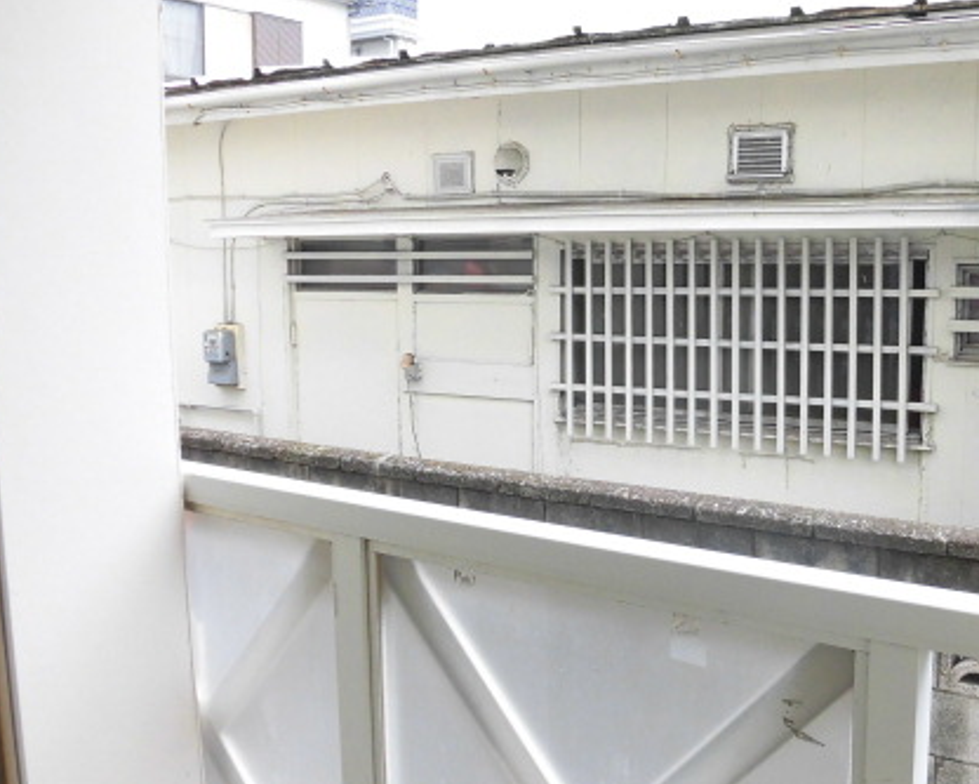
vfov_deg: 41.2
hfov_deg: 49.5
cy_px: 386
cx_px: 645
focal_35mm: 36
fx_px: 1043
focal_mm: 4.3
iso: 100
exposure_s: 1/160
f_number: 3.1
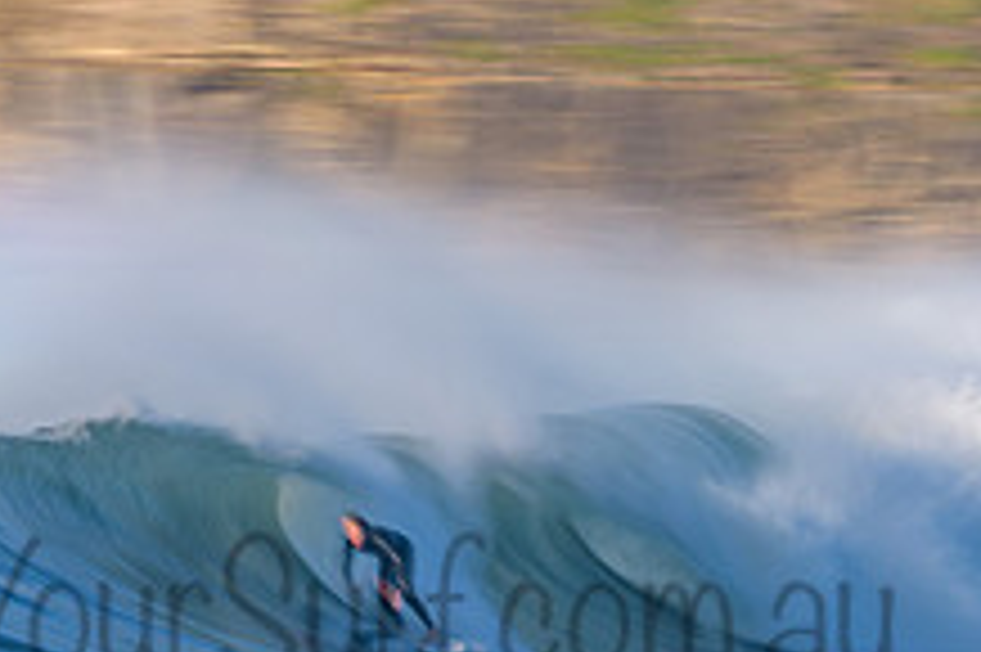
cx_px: 418
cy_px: 564
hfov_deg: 2.4
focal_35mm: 852
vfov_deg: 1.6
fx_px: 23199
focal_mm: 320
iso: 31
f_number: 14
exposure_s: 1/10
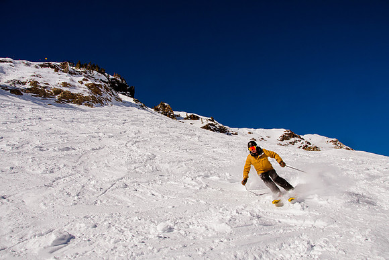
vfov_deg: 48.0
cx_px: 194
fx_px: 292
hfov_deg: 67.4
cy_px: 130
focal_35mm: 27
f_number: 16
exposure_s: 1/640
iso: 400
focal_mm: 18
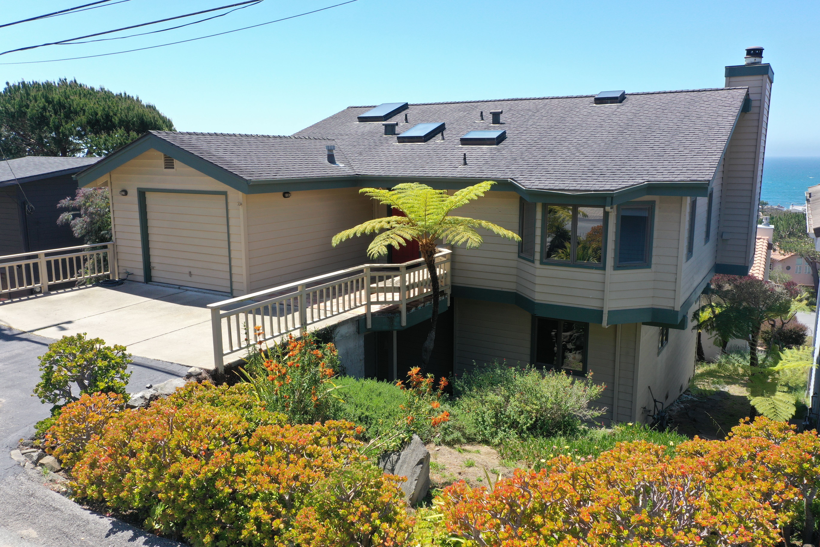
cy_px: 274
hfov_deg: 65.5
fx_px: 638
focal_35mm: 28
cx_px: 410
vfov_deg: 46.4
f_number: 5
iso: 100
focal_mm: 10.26
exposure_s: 1/320
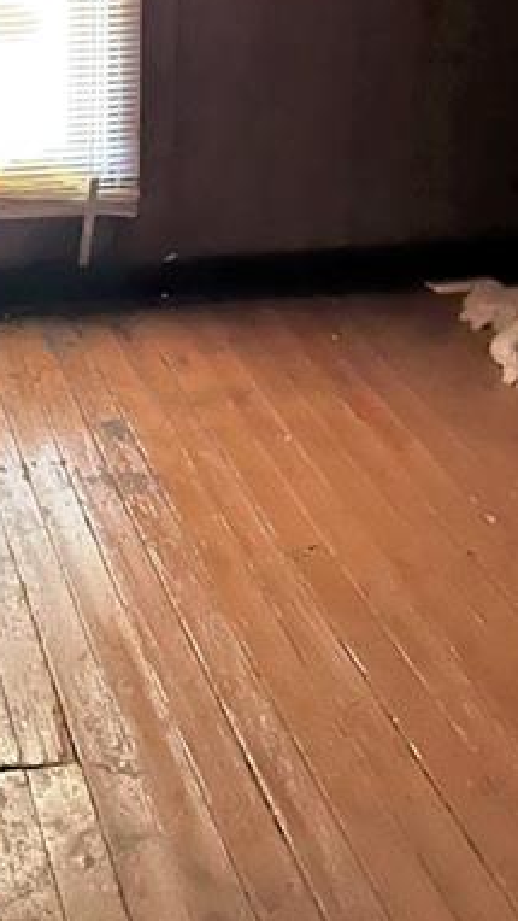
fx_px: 1391
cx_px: -34
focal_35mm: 57
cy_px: 5
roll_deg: -1.0
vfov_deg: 33.5
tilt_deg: -12.8
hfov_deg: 20.2
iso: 800
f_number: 1.6
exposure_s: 1/9
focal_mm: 5.1
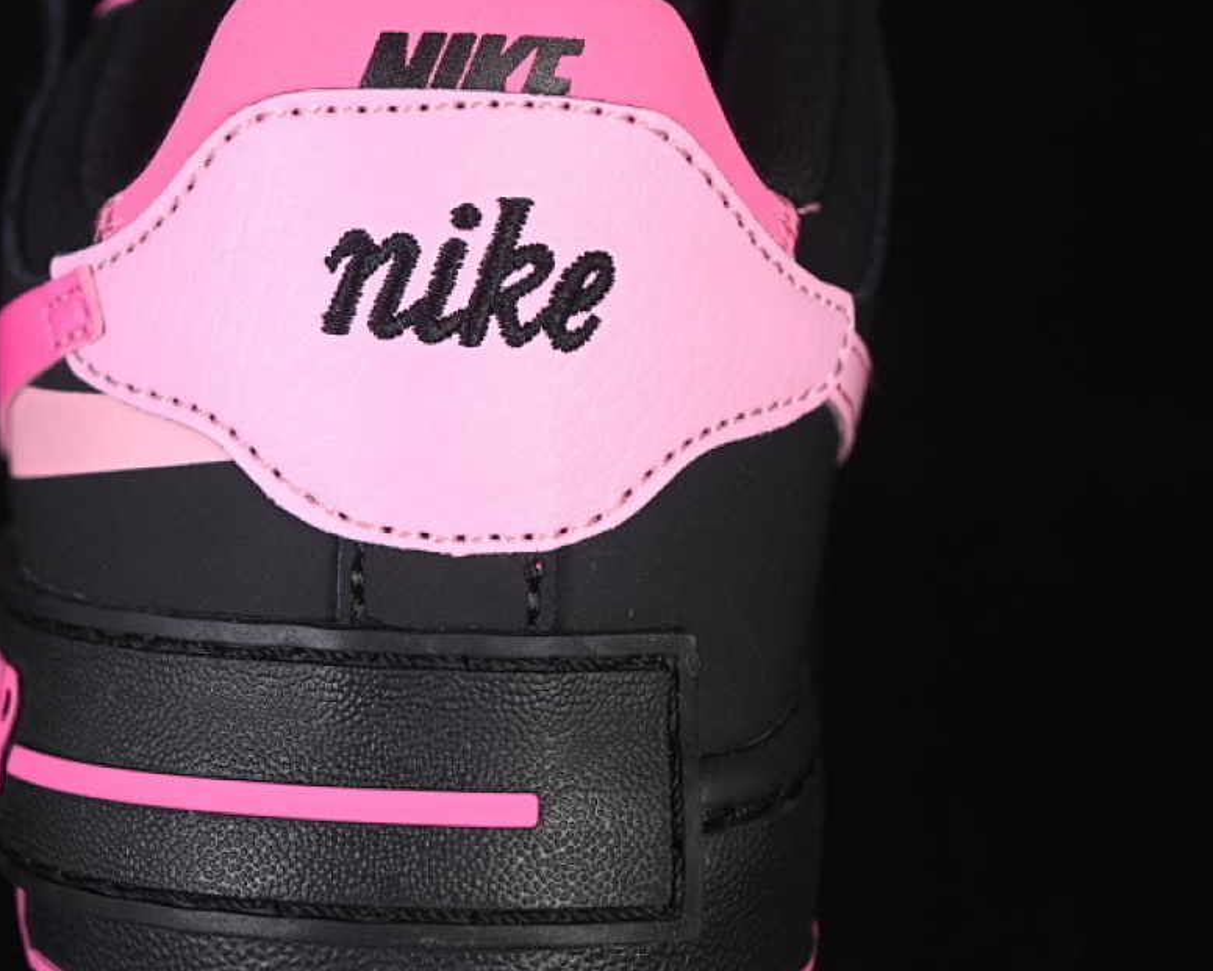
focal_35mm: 98
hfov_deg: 19.5
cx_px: 380
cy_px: 458
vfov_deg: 15.7
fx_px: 3519
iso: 160
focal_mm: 50
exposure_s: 1/50
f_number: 6.3
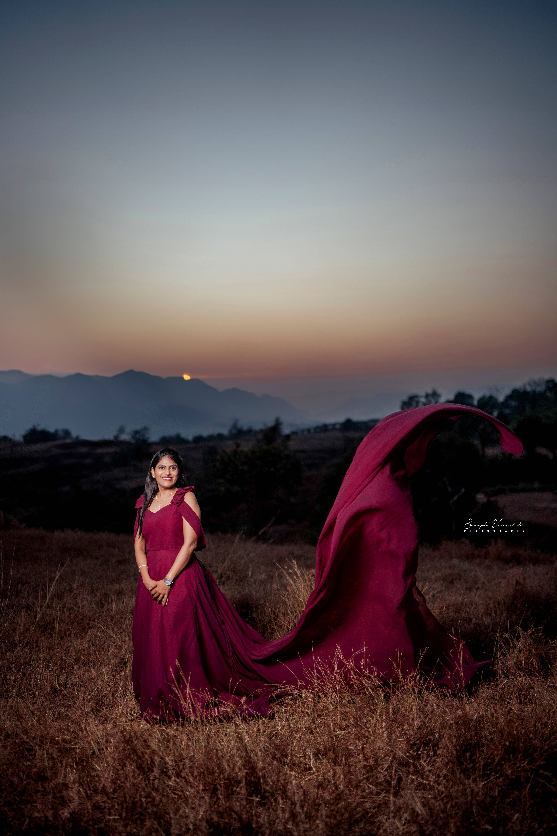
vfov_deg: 54.4
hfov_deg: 37.9
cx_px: 278
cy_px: 418
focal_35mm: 35
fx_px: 812
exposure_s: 1/1250
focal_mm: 35
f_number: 1.4
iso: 100
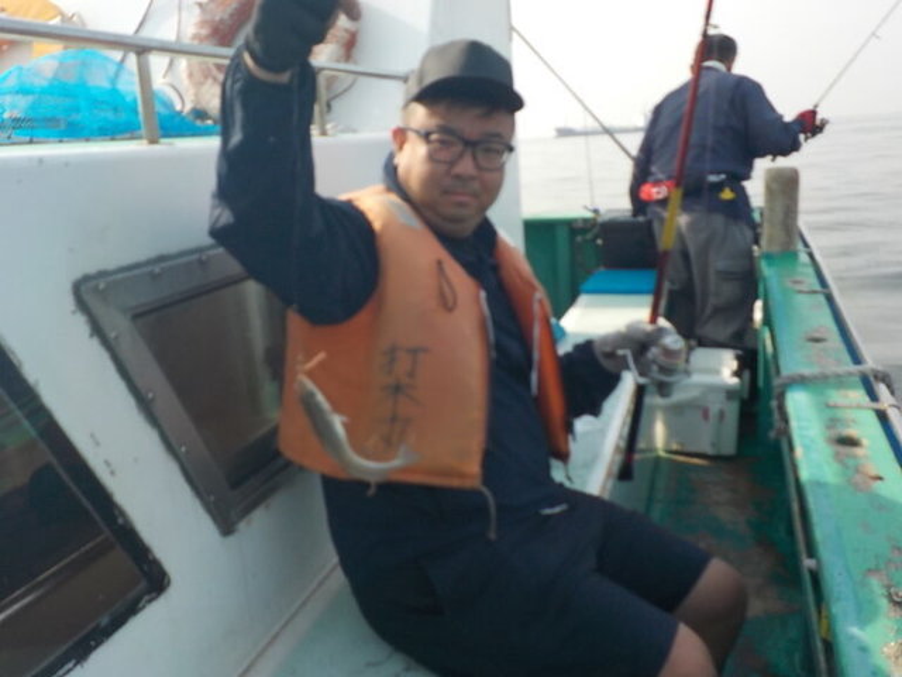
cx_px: 451
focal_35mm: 30
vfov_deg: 46.8
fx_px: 782
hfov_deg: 60.0
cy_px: 338
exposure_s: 1/800
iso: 125
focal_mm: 4.1
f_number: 3.3
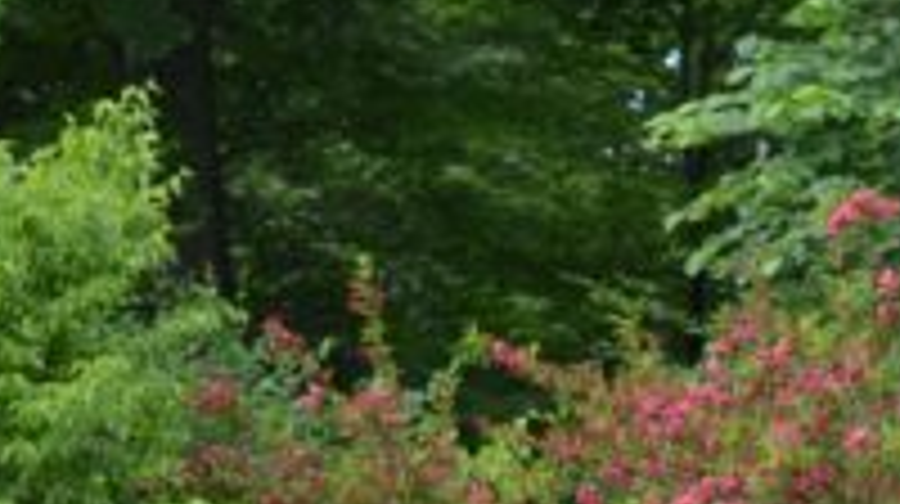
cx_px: 1116
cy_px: 778
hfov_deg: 10.1
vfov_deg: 5.7
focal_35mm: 209
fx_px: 4982
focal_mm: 26
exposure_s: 1/160
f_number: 6.3
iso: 200
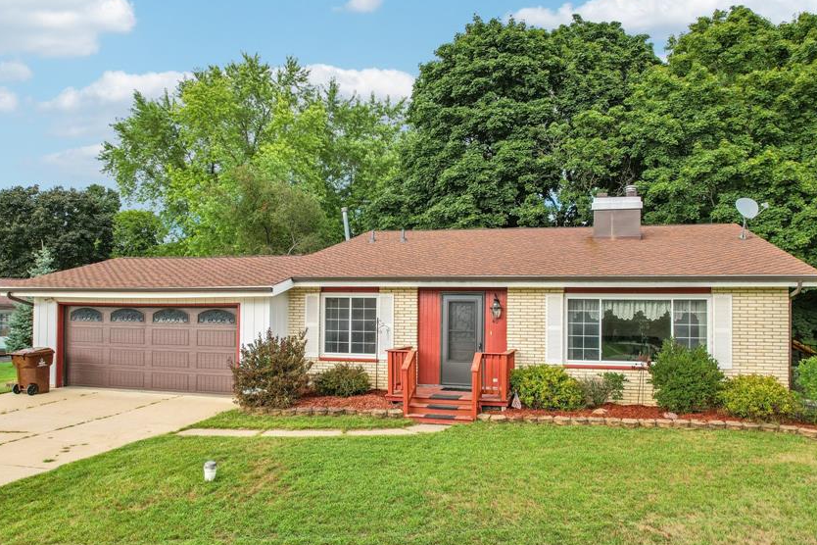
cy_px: 311
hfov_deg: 67.4
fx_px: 613
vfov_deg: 47.8
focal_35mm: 27
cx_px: 419
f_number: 2.8
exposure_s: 1/640
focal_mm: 8.38
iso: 100
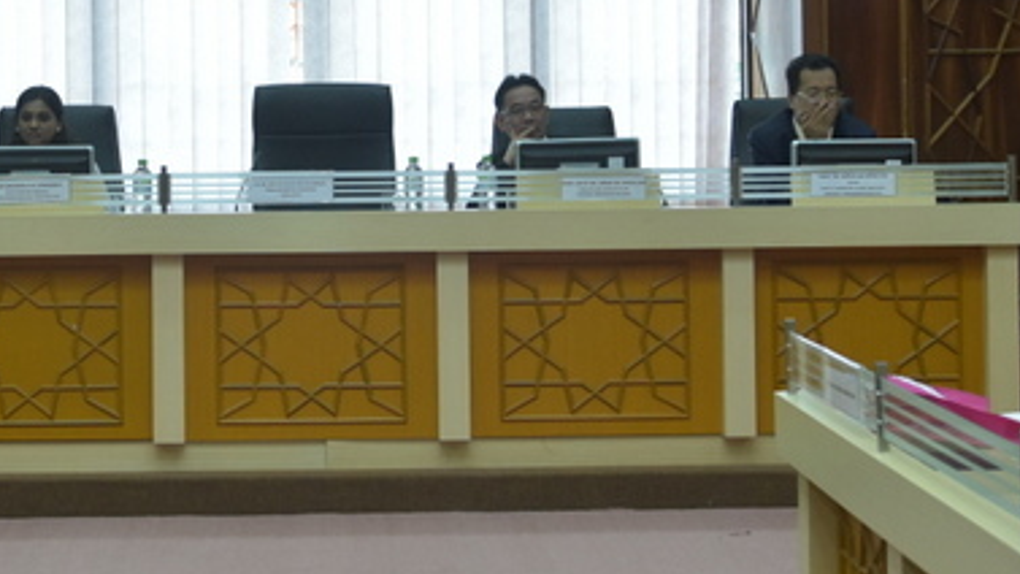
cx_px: 314
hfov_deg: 26.3
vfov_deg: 15.0
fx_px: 2164
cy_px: 68
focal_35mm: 80
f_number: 2.8
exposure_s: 1/160
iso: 1250
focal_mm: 24
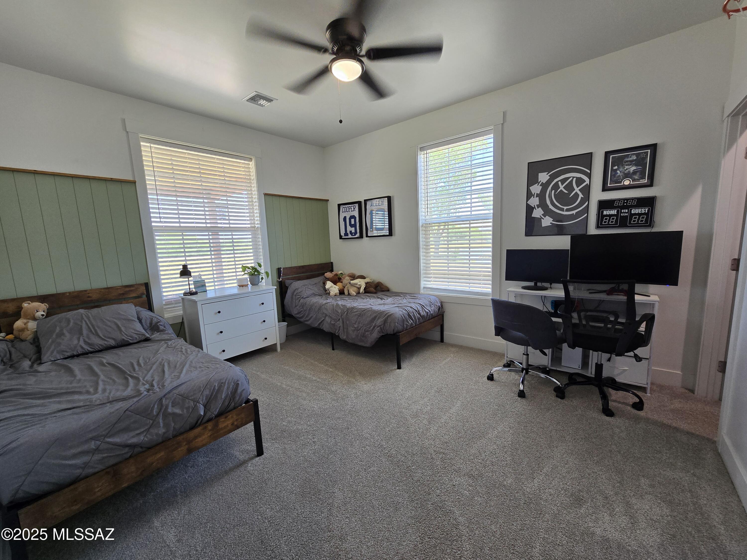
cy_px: 280
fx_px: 281
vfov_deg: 89.9
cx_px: 374
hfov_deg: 106.2
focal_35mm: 13
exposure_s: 1/60
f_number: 2.2
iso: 100
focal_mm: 2.2
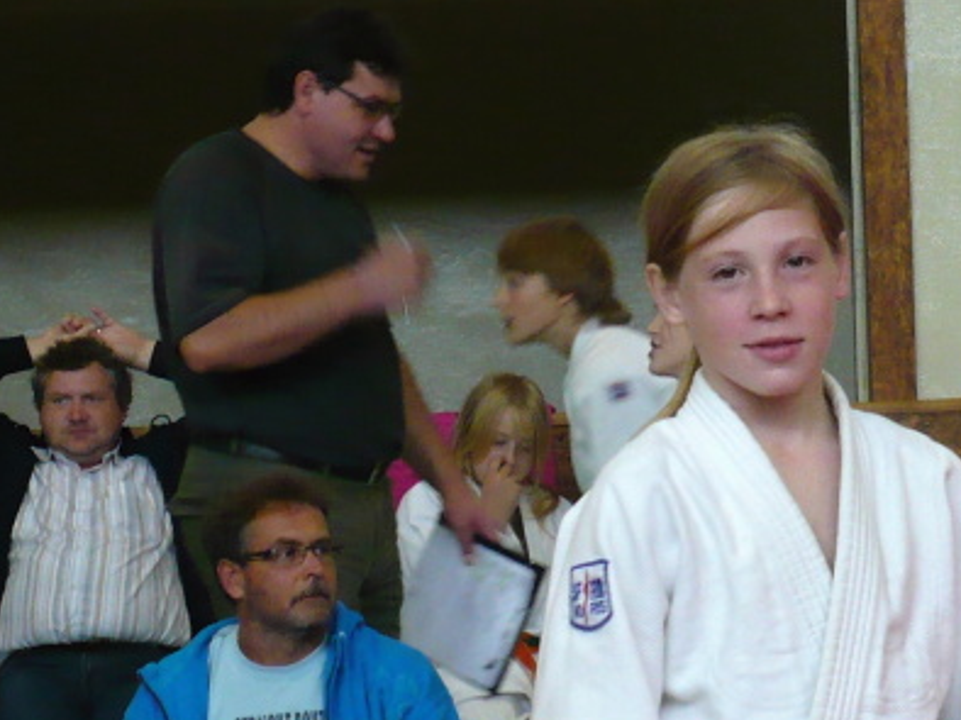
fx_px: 7325
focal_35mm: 264
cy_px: 910
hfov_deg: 7.5
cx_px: 939
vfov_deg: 5.6
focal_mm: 17.2
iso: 200
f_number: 3.5
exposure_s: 1/40
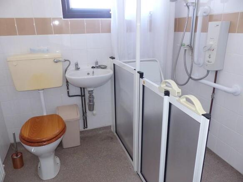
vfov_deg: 54.9
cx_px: 122
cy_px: 91
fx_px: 175
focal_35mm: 25
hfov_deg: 69.4
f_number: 2.8
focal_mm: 4.5
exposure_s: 1/60
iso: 250
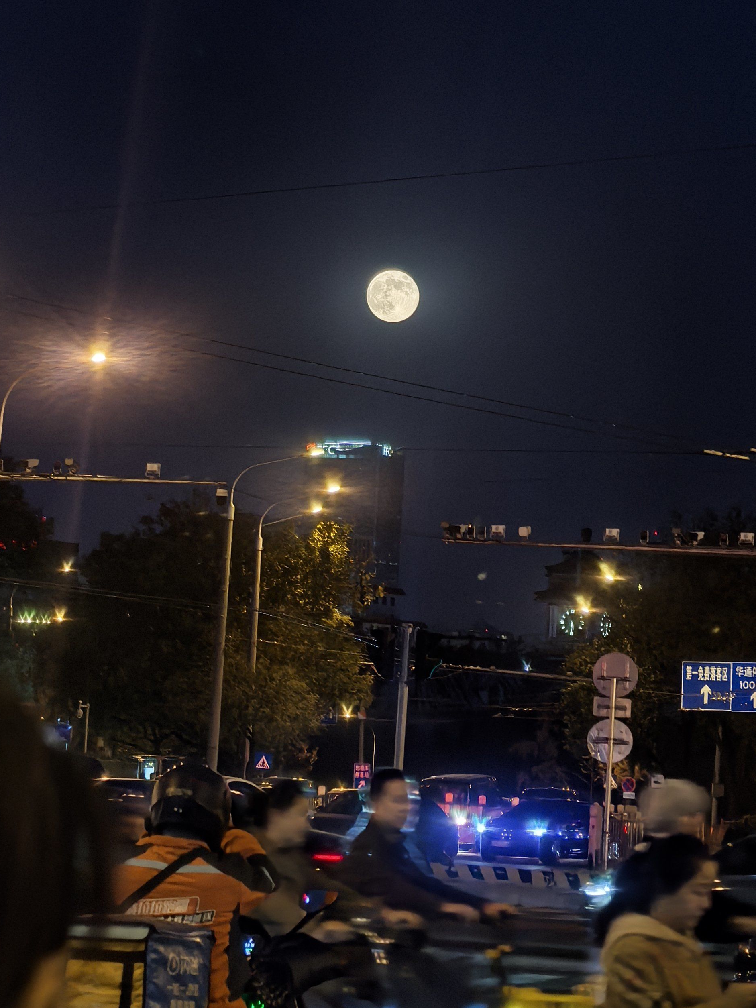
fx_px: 5417
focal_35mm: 186
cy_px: 497
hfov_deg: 8.0
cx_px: 367
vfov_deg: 10.6
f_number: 2.1
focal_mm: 15
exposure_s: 1/50
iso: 160
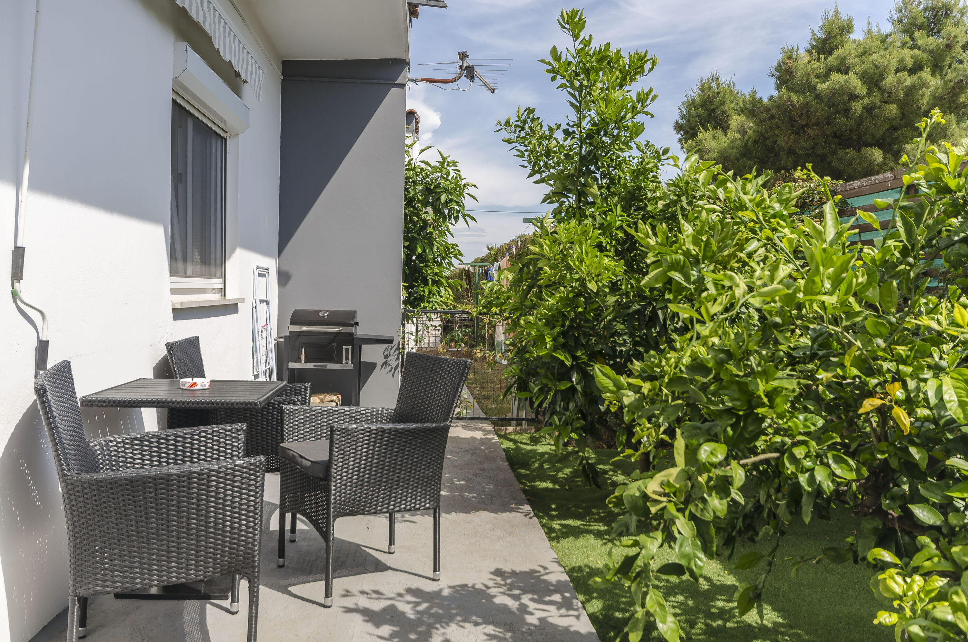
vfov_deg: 43.4
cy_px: 321
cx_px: 484
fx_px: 805
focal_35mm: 30
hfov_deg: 62.0
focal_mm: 20
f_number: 8
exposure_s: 1/160
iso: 100
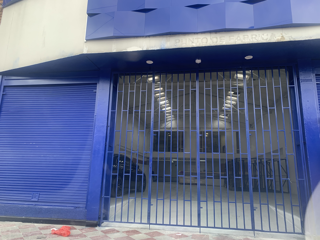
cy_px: 120
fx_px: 240
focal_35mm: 26
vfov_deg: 53.1
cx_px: 160
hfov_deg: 67.3
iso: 32
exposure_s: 1/121
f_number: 1.8
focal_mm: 4.25
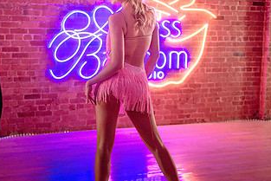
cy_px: 118
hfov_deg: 28.1
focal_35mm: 72
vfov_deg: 18.9
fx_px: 542
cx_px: 135
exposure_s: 1/250
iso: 2500
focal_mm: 28
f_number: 1.4
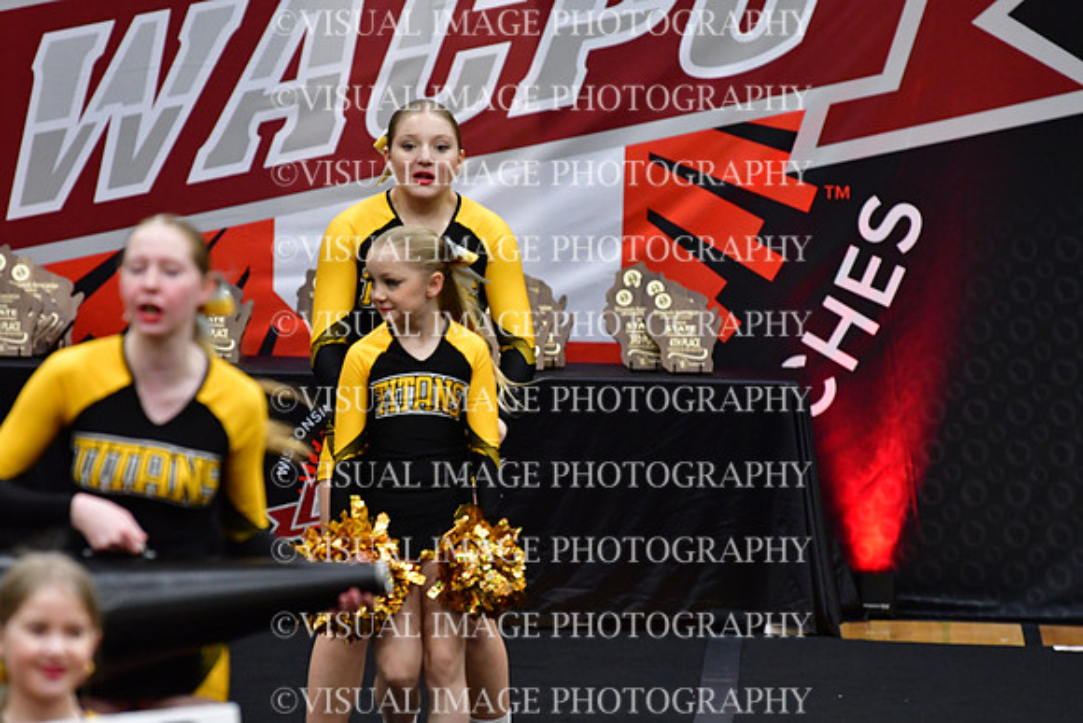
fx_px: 9027
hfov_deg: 6.9
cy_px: 362
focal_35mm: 300
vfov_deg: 4.6
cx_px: 542
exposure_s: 1/500
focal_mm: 200
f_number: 3.5
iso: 4000
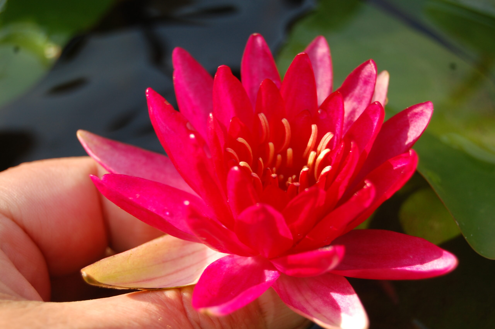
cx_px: 248
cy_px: 164
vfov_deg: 16.5
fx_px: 1133
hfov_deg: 24.6
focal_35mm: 82
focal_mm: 55
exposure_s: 1/125
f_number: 5.6
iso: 200
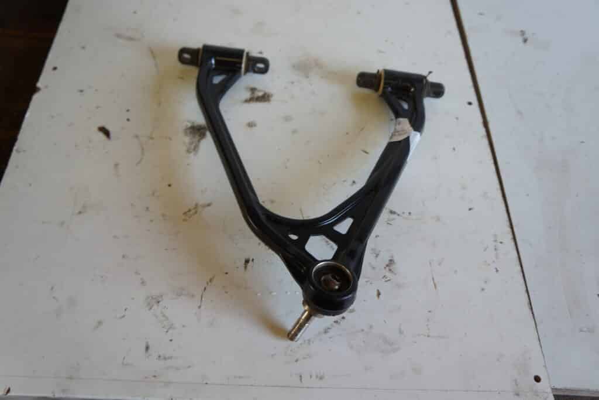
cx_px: 300
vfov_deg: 41.7
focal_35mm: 32
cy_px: 200
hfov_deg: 59.5
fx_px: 524
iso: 250
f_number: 4
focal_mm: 21
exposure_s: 1/60
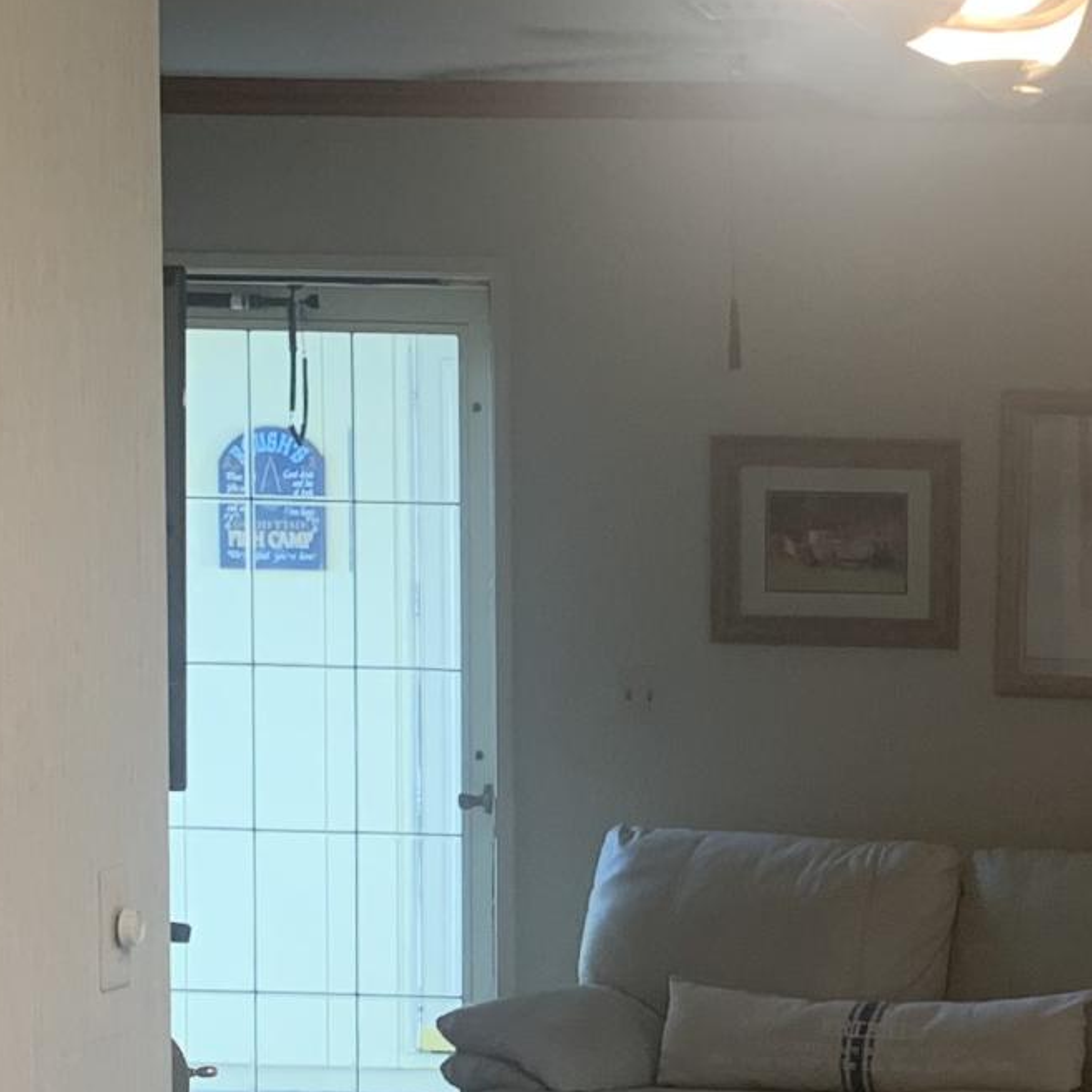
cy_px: 893
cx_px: 1247
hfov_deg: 16.0
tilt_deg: -4.7
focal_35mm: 105
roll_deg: -0.5
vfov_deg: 16.4
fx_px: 3747
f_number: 1.8
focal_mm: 4.25
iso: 64
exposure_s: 1/60
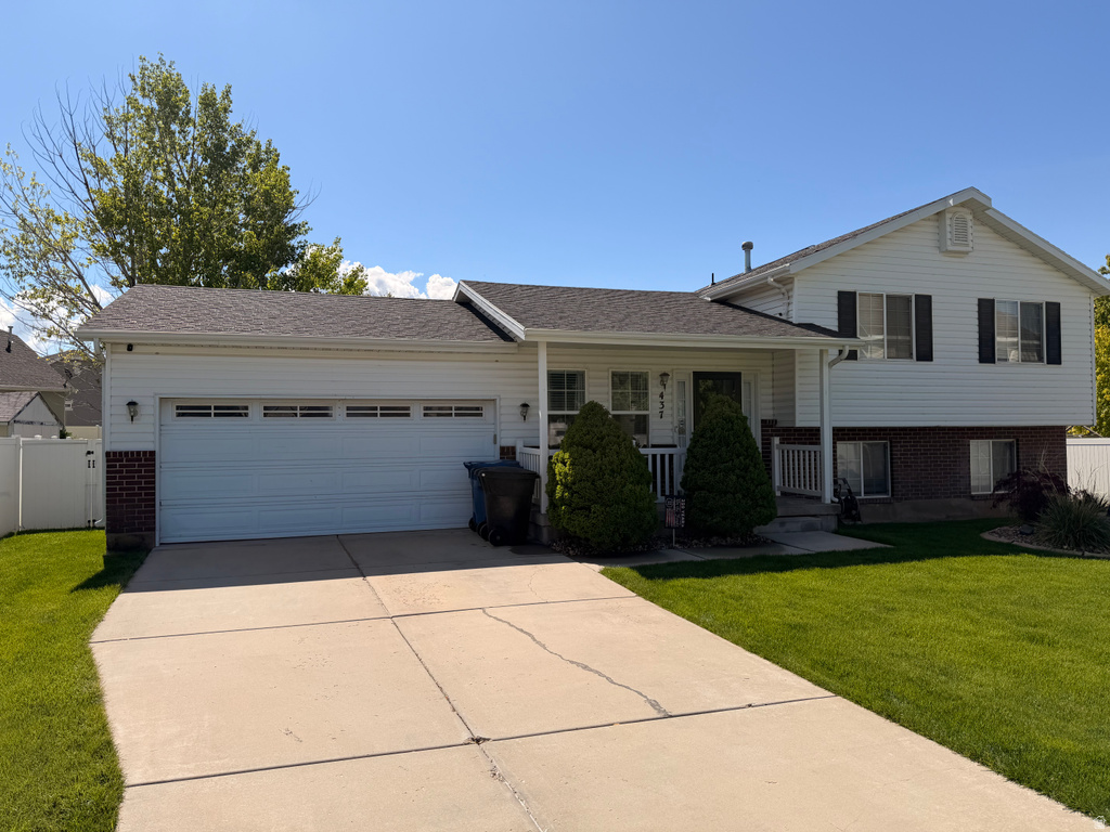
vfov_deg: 56.8
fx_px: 770
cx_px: 555
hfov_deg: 71.6
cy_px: 416
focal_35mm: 24
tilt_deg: +1.5
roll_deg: +1.6
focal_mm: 6.76
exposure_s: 1/5714
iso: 80
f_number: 1.78
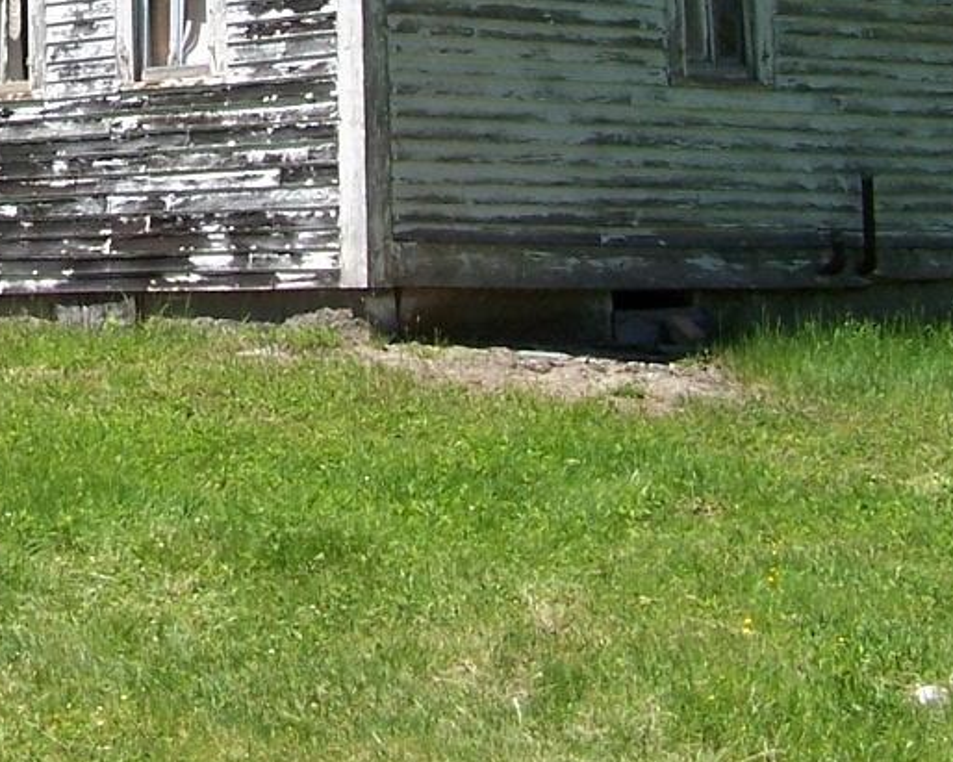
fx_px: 3158
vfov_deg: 13.2
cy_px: -274
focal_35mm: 112
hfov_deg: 16.8
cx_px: -13
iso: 80
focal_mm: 6.3
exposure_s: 1/500
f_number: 4
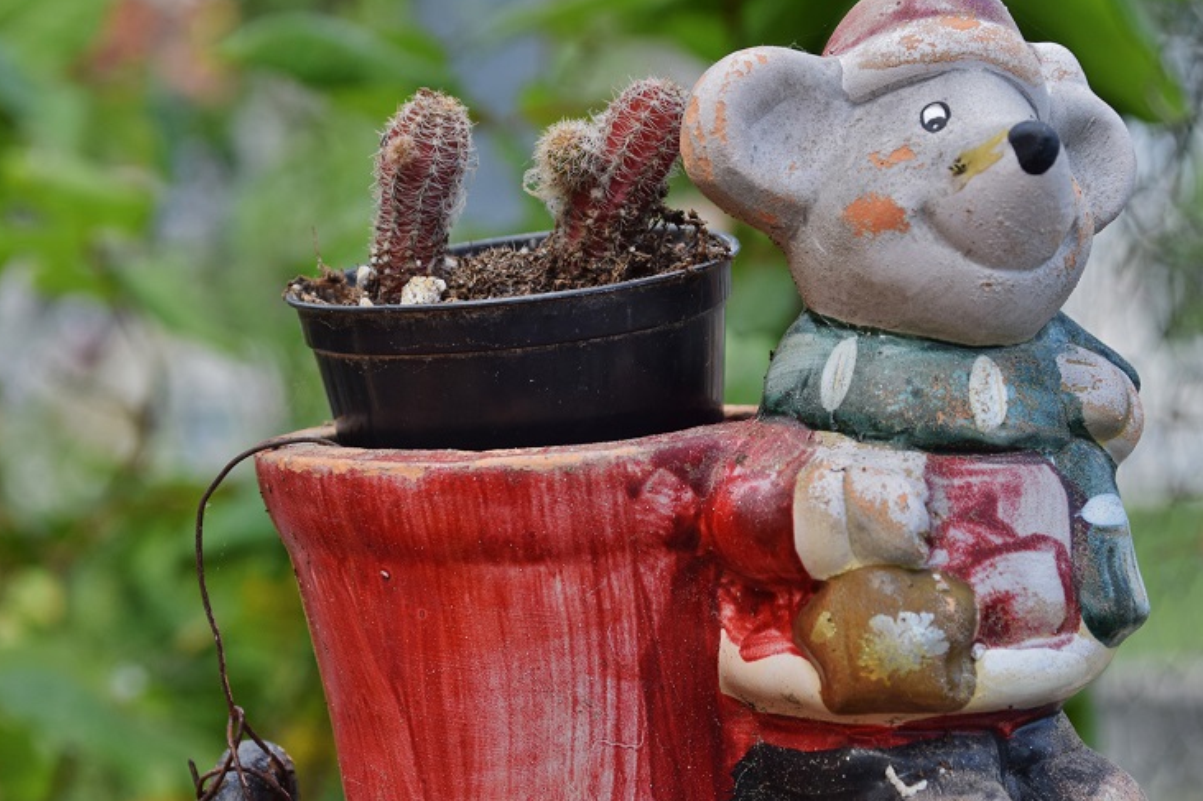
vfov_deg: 11.5
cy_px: 434
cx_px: 617
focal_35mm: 119
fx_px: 3975
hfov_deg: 17.2
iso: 400
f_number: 7.1
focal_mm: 58
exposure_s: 1/200
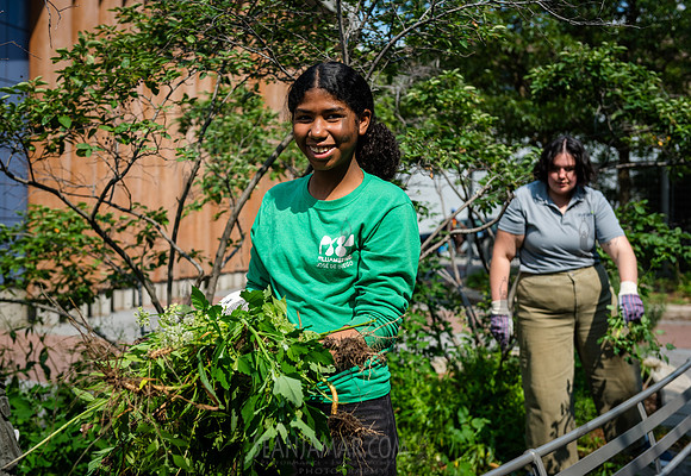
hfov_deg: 38.3
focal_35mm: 51
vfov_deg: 27.0
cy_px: 238
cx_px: 334
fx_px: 994
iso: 500
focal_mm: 50
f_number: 4
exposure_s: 1/3200
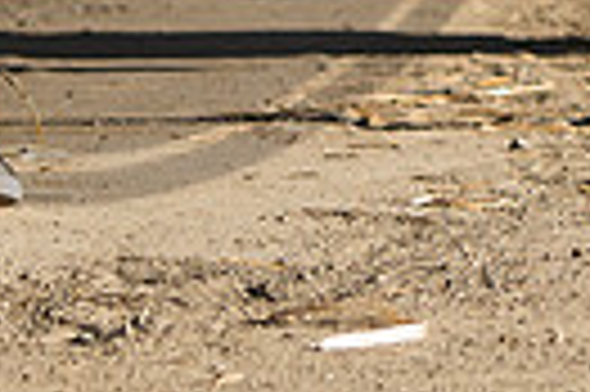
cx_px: 45
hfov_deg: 3.0
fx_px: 11376
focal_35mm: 695
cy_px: -318
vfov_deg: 2.0
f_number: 4
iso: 200
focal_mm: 105
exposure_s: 1/2000
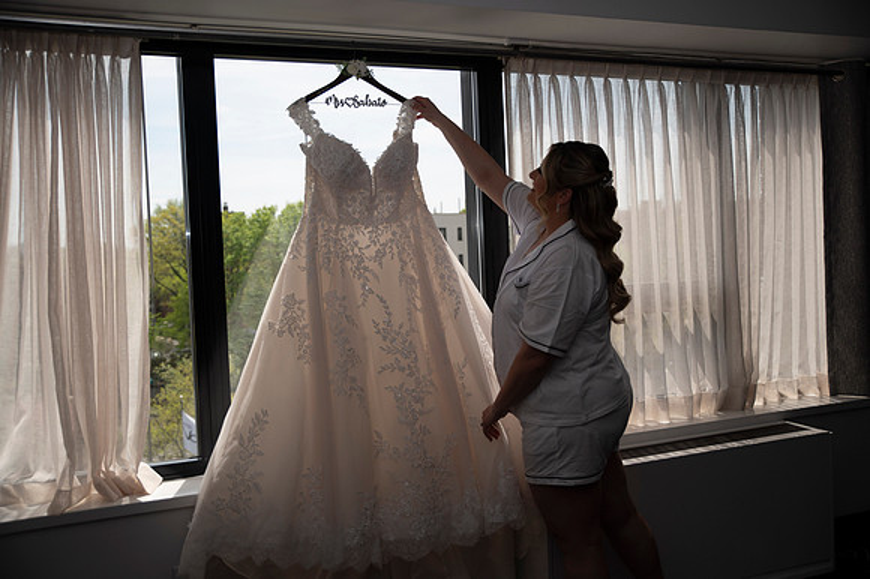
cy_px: 290
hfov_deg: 54.5
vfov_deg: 37.8
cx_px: 435
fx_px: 845
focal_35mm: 35
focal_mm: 35
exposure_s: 1/3200
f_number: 2.8
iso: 400
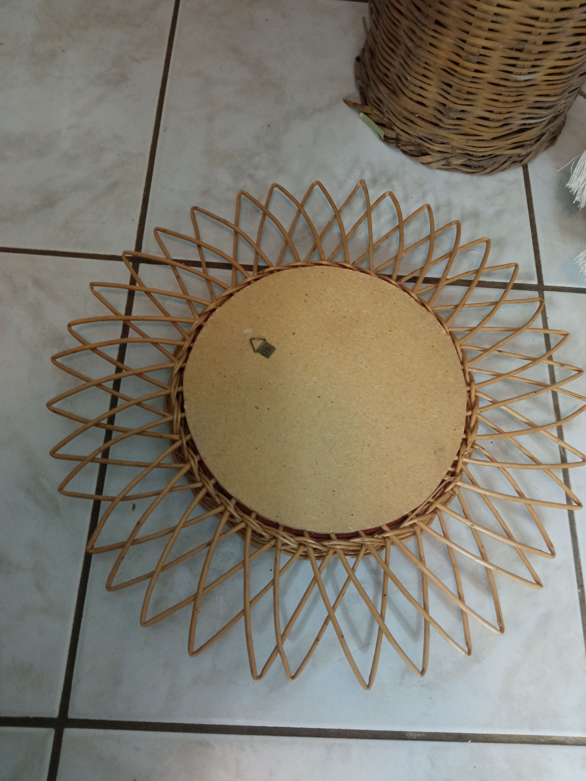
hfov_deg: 51.4
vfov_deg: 65.3
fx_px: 609
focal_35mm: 27
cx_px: 293
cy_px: 390
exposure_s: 1/25
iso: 431
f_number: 2.2
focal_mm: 3.79
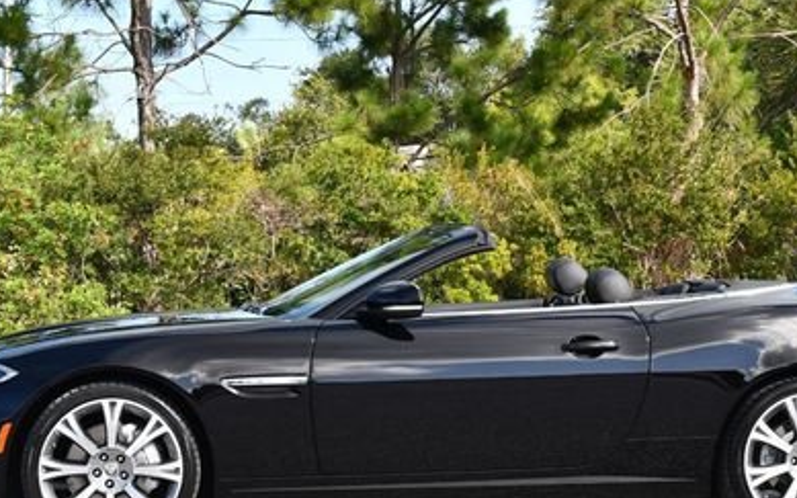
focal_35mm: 94
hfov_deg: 22.1
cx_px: 432
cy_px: 201
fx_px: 2041
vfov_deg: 13.9
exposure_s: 1/250
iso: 200
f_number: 7.1
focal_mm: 28
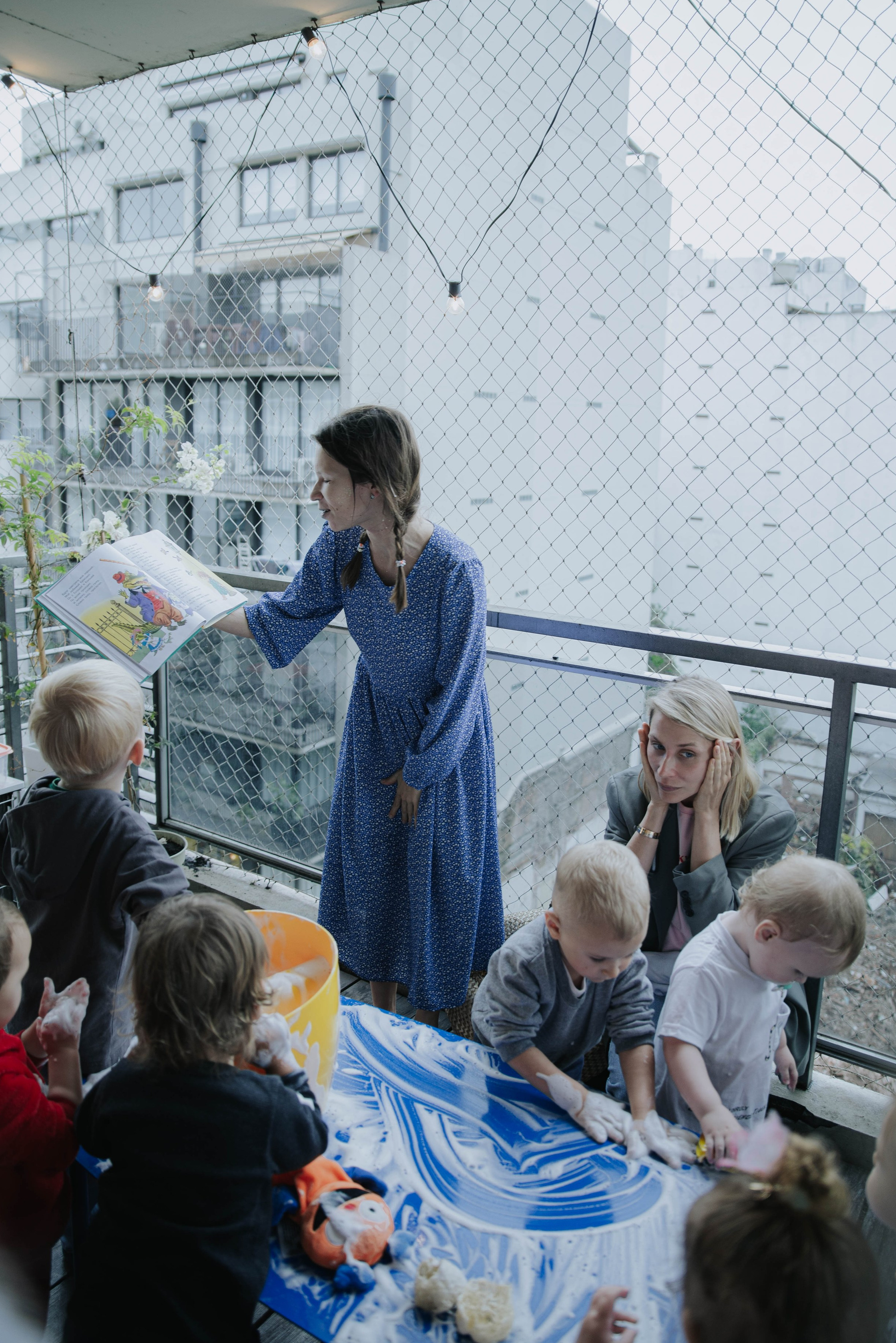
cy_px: 588
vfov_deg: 67.1
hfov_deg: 48.0
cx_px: 450
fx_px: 1007
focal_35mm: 27
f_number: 2.8
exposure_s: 1/160
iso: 200
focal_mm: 24
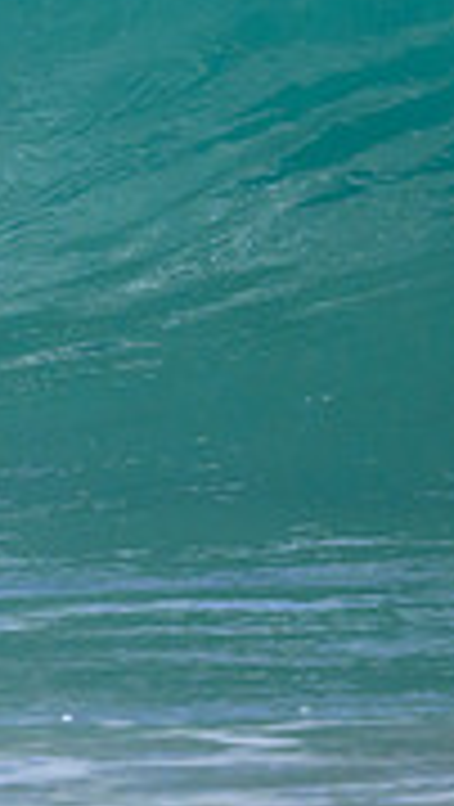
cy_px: -13
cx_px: -722
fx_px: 67790
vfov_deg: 0.7
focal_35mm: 3175
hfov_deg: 0.4
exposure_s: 1/2000
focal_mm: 800
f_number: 6.3
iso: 2500
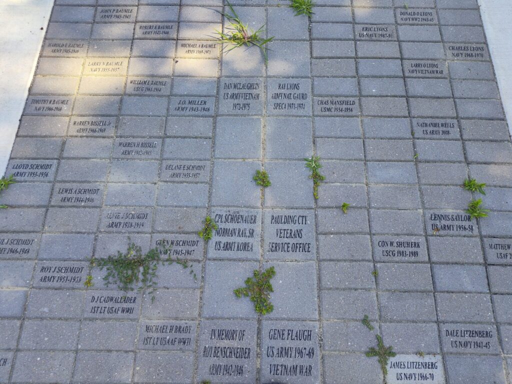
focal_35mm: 23
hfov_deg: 73.9
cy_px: 192
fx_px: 340
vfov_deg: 58.9
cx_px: 256
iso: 100
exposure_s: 1/288
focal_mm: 5.56
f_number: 1.8
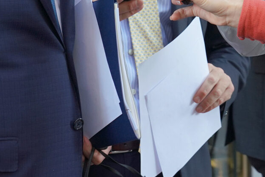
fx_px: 1568
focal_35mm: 213
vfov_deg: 6.4
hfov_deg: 9.6
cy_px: -55
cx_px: 218
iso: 640
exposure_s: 1/160
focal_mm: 52
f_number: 4
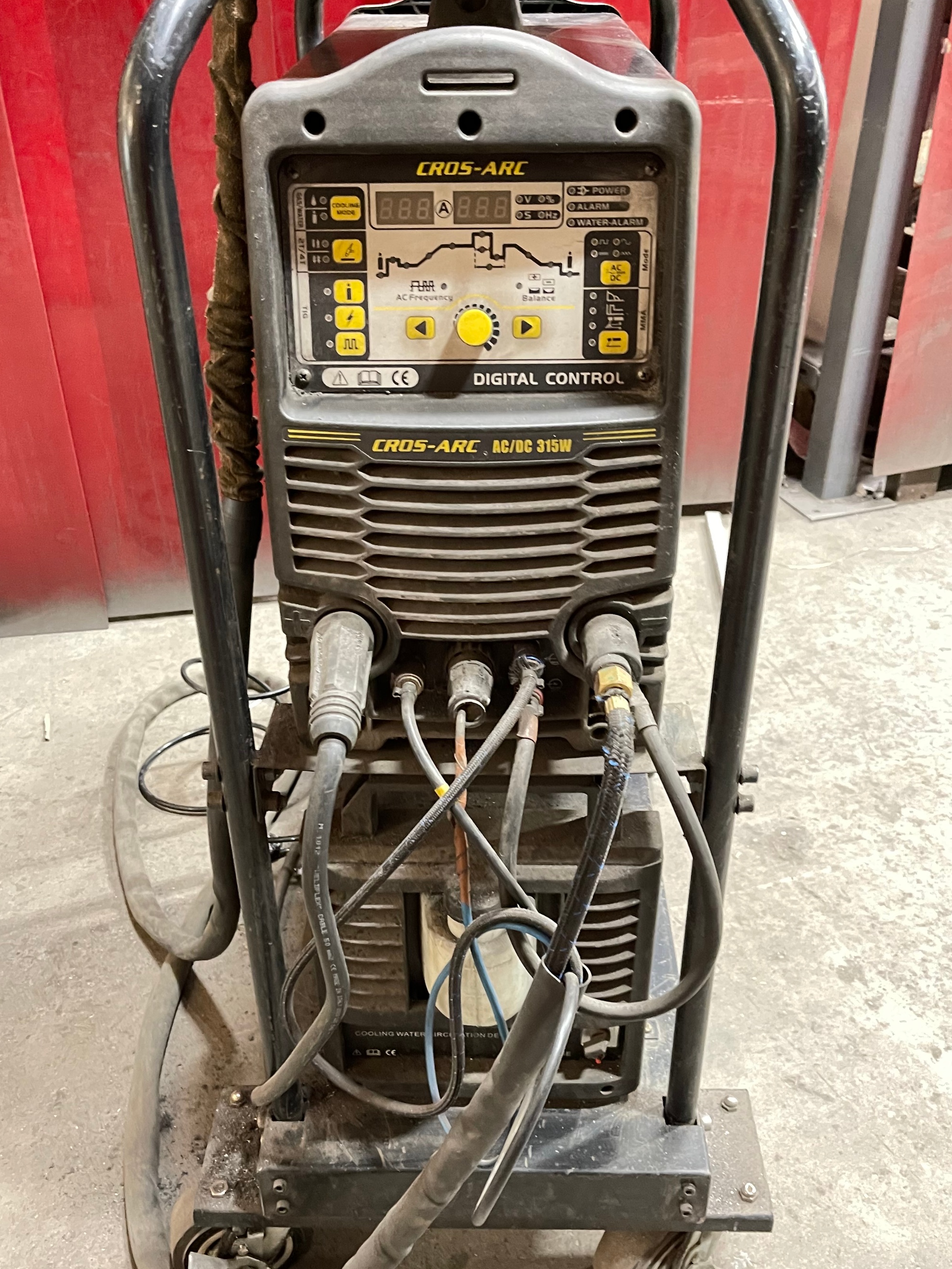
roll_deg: +0.5
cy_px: 688
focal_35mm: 32
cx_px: 496
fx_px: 1173
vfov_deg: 56.7
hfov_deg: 44.2
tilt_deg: -34.3
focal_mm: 5.1
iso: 1000
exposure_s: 1/26
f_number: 1.6
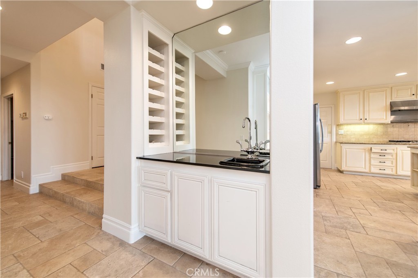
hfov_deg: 104.3
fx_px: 162
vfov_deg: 81.1
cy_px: 139
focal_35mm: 14
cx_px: 209
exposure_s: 1/60
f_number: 4
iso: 400
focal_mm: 14
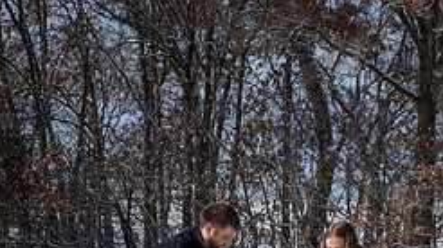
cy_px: 346
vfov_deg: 6.1
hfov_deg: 10.9
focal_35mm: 198
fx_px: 2324
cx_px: 335
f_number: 16
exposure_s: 1/1000
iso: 640
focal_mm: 80
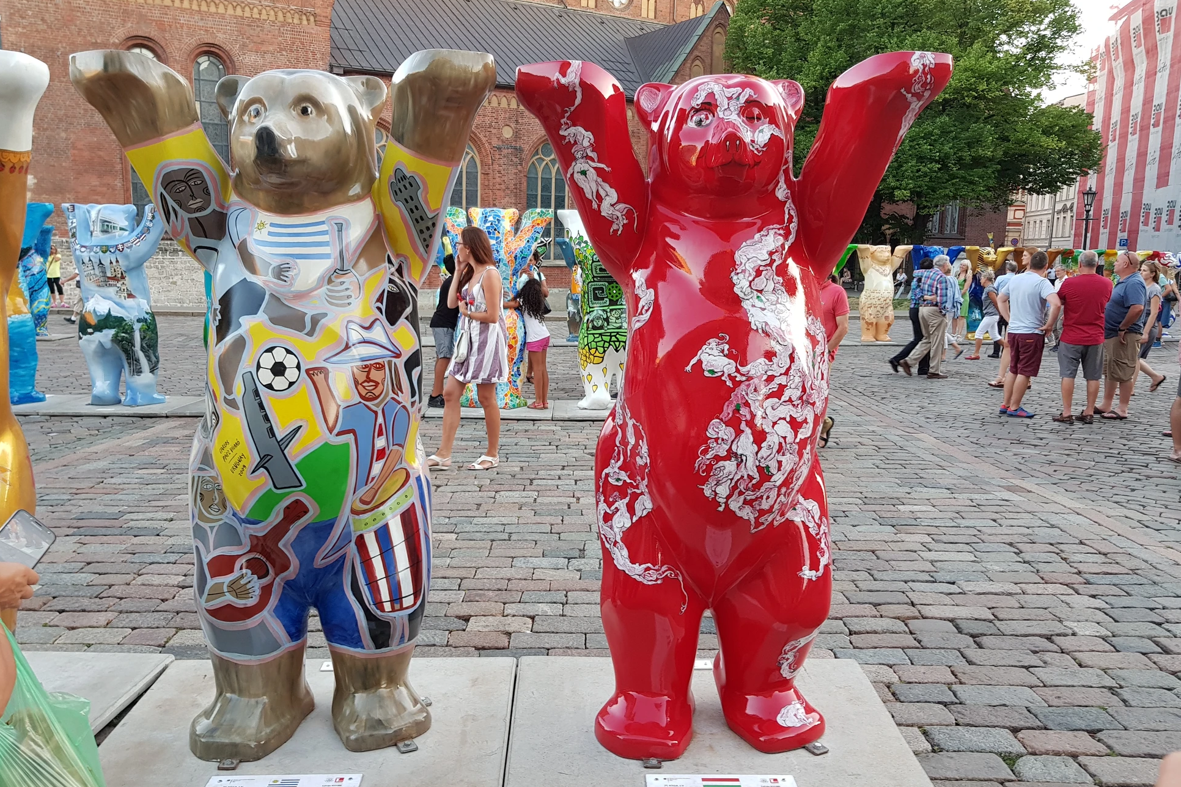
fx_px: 918
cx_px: 603
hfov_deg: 65.5
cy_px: 431
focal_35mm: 28
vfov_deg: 46.3
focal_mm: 4.2
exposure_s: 1/50
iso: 50
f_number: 1.7
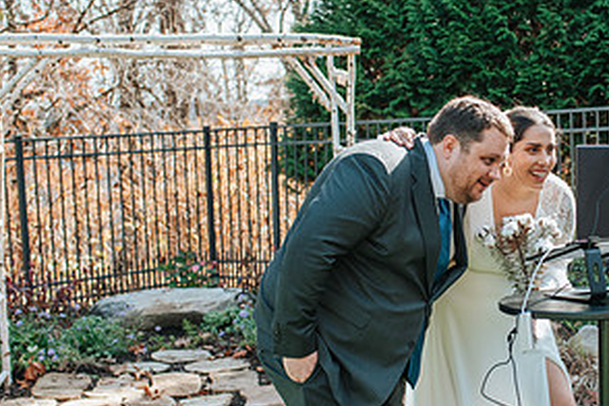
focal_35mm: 69
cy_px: 210
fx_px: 1167
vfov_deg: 19.7
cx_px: 491
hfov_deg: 28.6
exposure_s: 1/1250
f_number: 3.5
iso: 640
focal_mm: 35
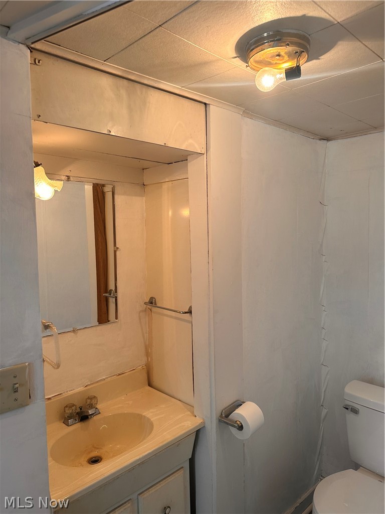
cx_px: 192
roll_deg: -0.4
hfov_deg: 56.8
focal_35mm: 24
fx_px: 356
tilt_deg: -2.5
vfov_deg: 71.6
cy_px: 257
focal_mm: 6.86
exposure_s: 1/120
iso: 160
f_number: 1.78
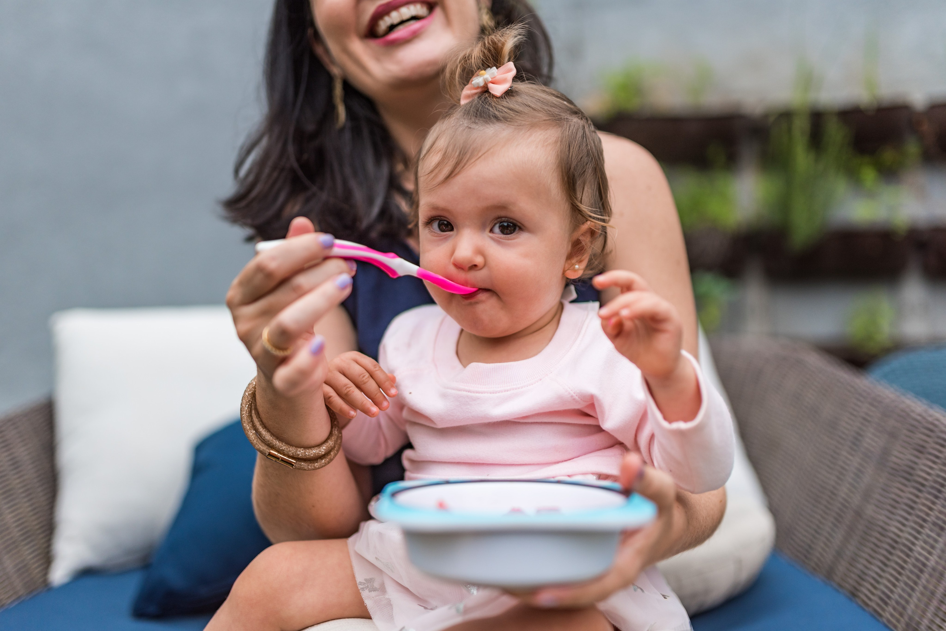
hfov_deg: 54.4
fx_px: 920
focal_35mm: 35
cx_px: 473
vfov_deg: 37.9
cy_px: 316
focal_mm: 35
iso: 160
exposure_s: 1/3200
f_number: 1.6
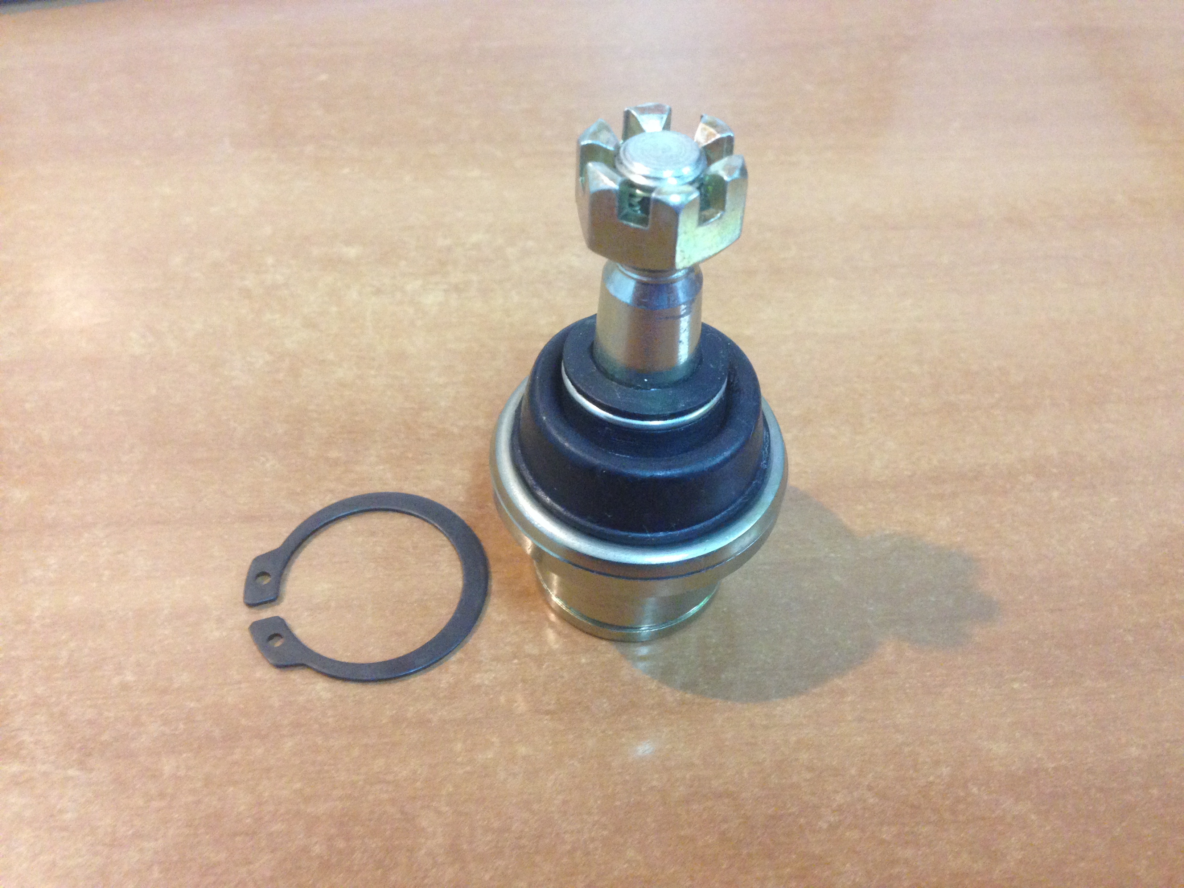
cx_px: 592
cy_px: 444
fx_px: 1129
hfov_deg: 55.4
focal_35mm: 33
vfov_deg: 42.9
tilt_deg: -51.7
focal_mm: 4.12
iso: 250
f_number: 2.4
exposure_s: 1/20
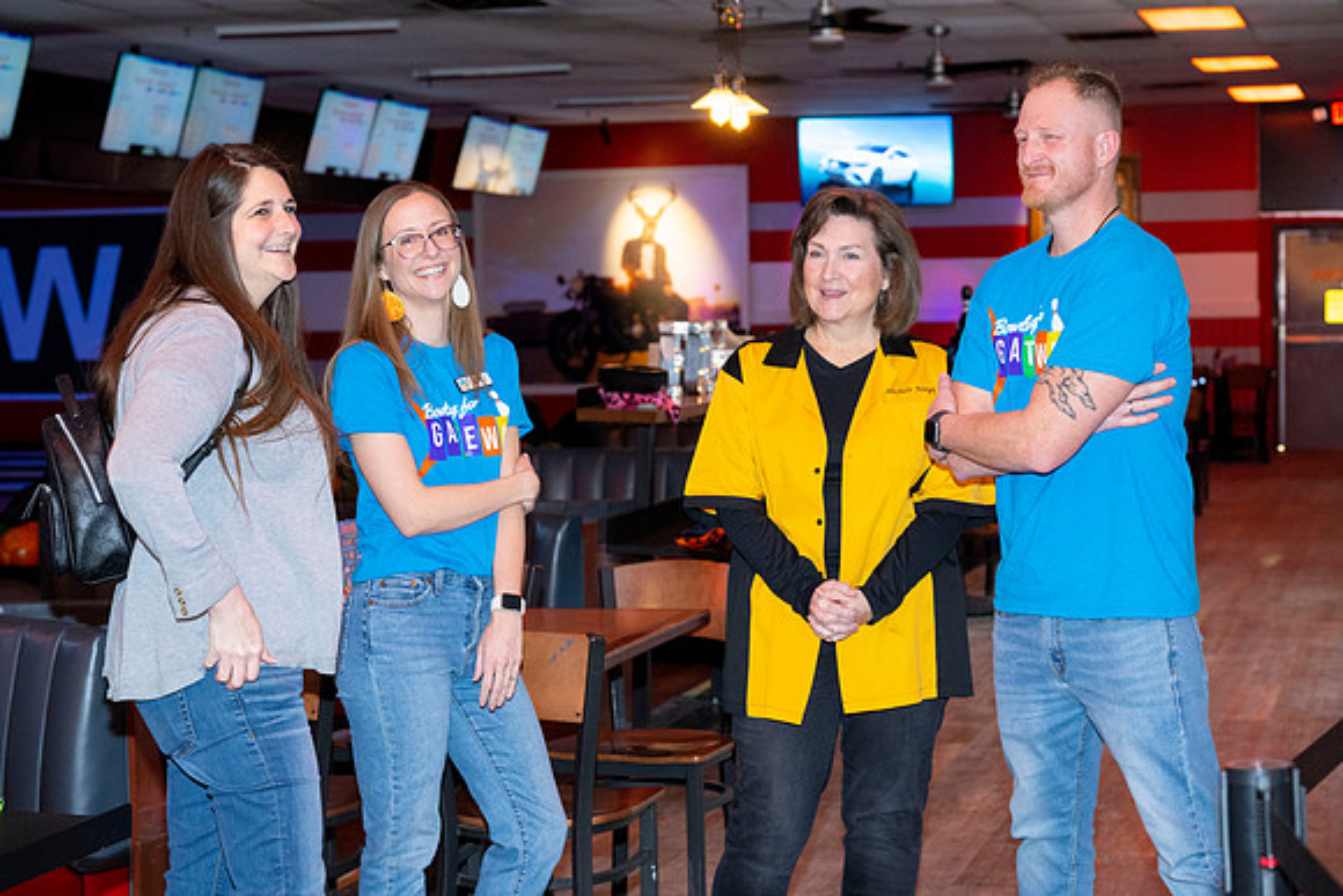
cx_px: 672
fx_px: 2724
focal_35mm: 73
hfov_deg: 27.7
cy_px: 448
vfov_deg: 18.7
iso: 1600
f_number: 5.6
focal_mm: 73
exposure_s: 1/80
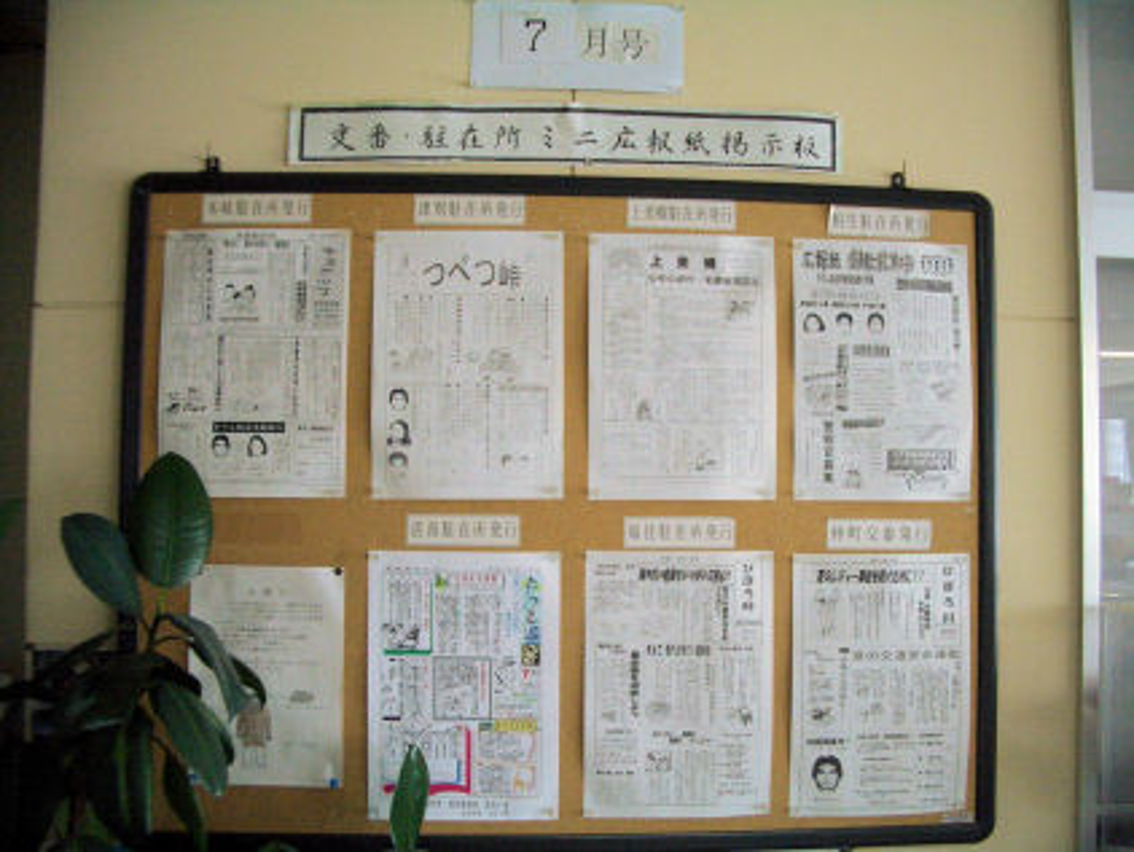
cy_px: 426
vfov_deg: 40.7
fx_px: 1147
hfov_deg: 52.6
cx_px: 567
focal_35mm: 35
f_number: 2.6
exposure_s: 1/60
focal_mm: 5.8
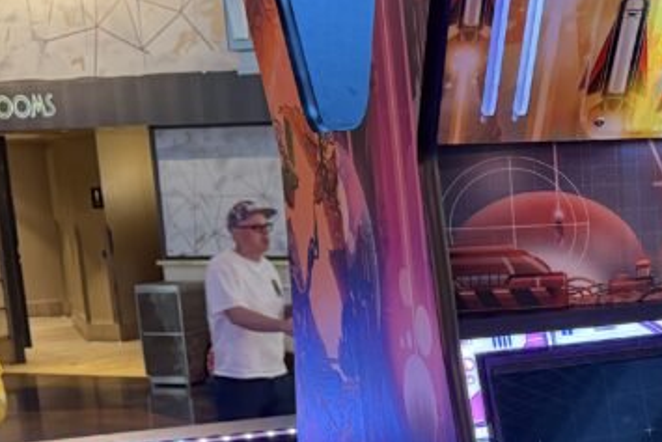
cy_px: 459
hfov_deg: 26.7
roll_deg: +0.5
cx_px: 651
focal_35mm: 72
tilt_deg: -14.7
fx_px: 1324
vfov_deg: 18.4
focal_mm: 6.76
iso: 320
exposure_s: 1/58
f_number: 1.78
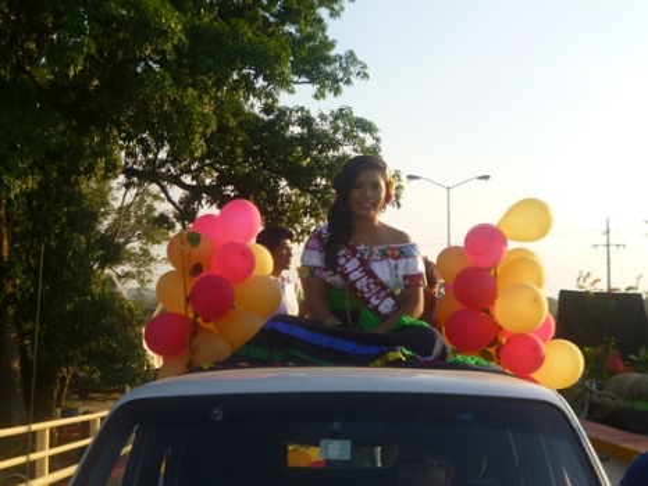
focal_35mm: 50
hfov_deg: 38.2
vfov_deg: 29.1
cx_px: 324
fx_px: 936
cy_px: 243
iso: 100
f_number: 3.6
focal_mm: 8.9
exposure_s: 1/400
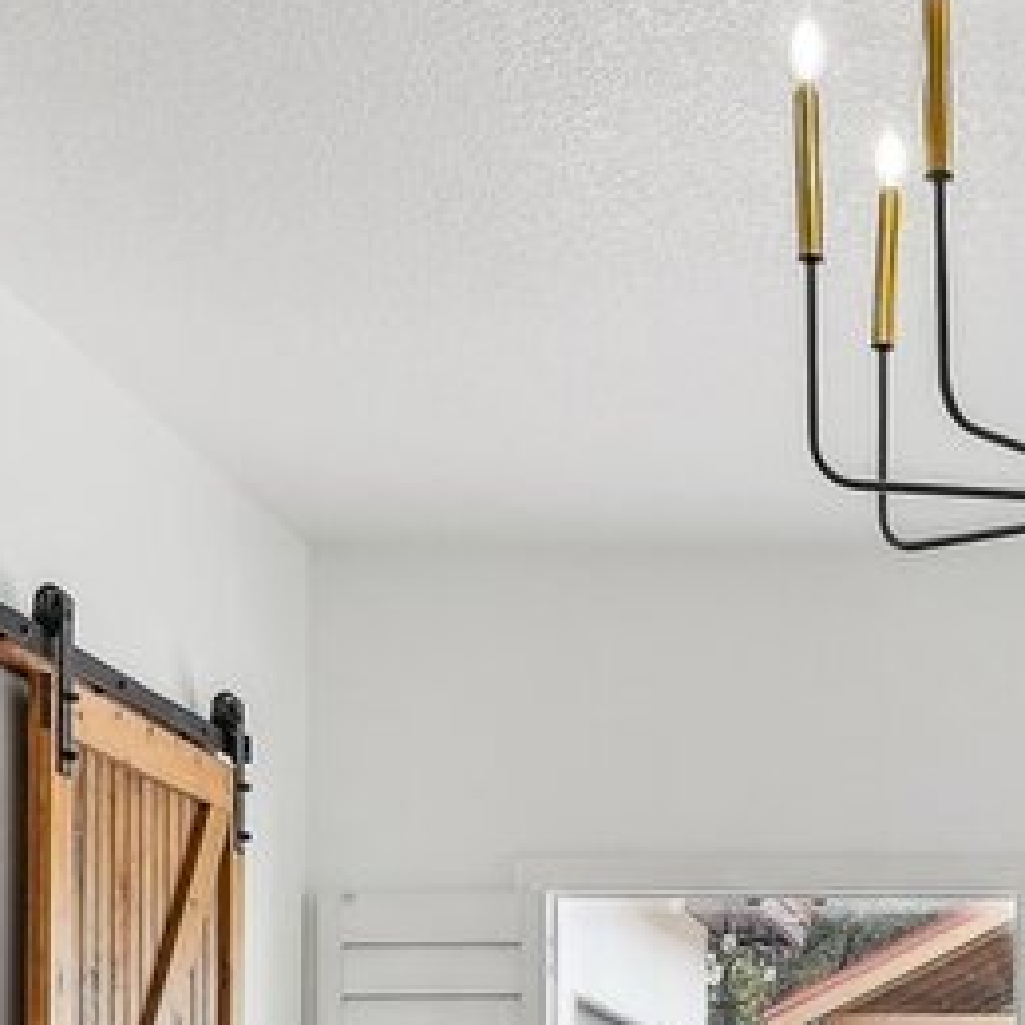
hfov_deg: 18.8
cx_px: 1199
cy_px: 1290
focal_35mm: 88
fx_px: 2937
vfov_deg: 18.6
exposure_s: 1/30
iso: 400
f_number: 8
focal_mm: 16.5
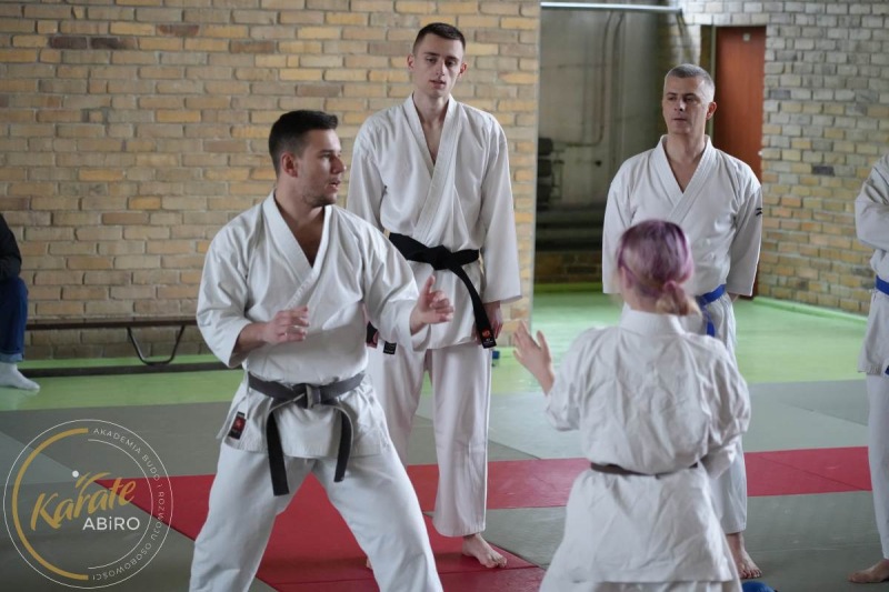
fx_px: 2592
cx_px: 444
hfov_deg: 19.5
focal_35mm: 105
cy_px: 296
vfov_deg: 13.0
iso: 6400
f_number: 4
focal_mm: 105
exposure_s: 1/160
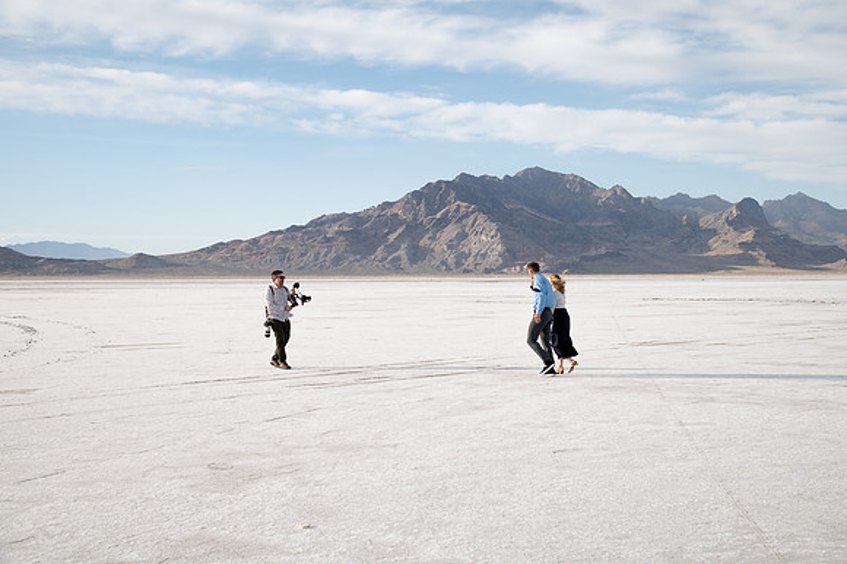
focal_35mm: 50
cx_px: 424
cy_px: 282
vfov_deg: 27.0
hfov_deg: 39.6
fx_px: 1176
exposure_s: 1/400
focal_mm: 50
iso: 200
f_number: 8
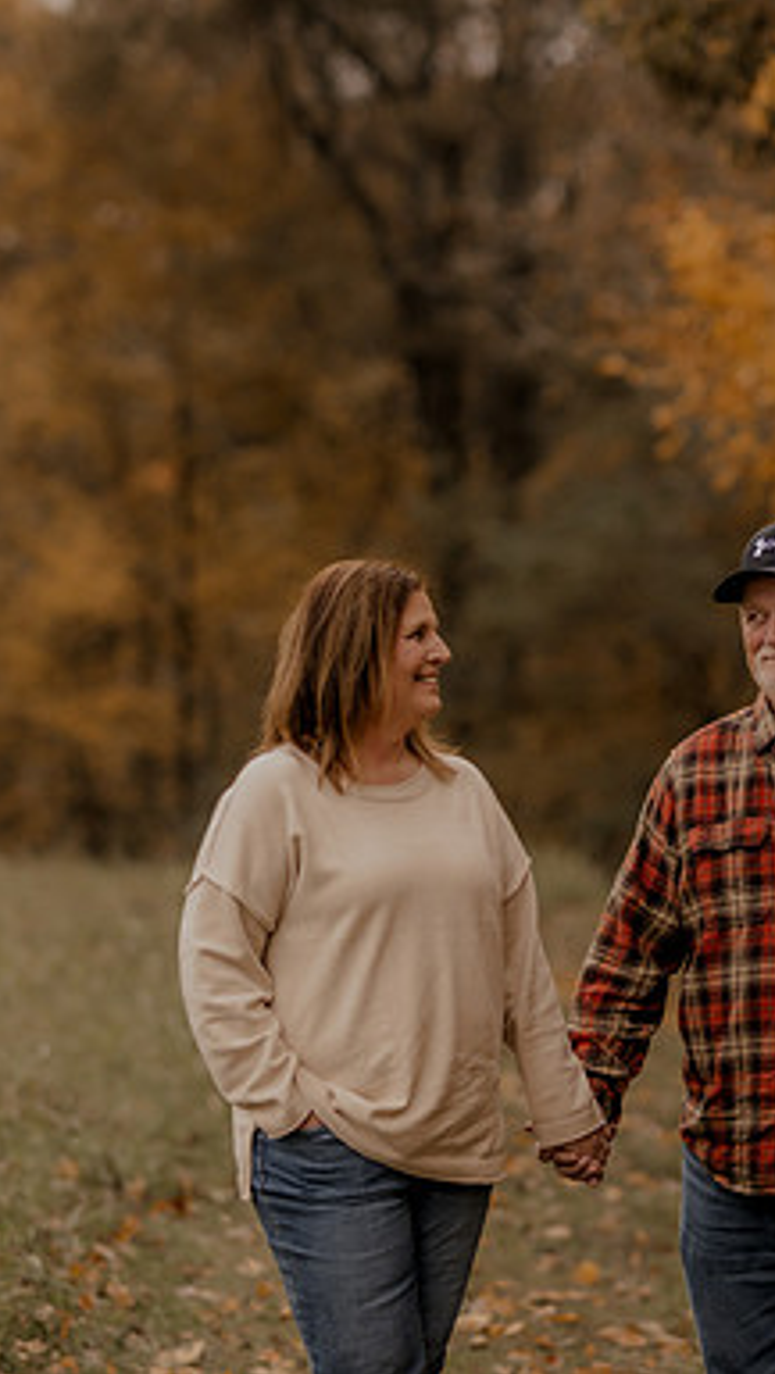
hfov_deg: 8.7
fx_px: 5070
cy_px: 687
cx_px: 486
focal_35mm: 139
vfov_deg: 15.4
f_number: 1.8
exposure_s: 1/2500
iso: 250
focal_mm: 85
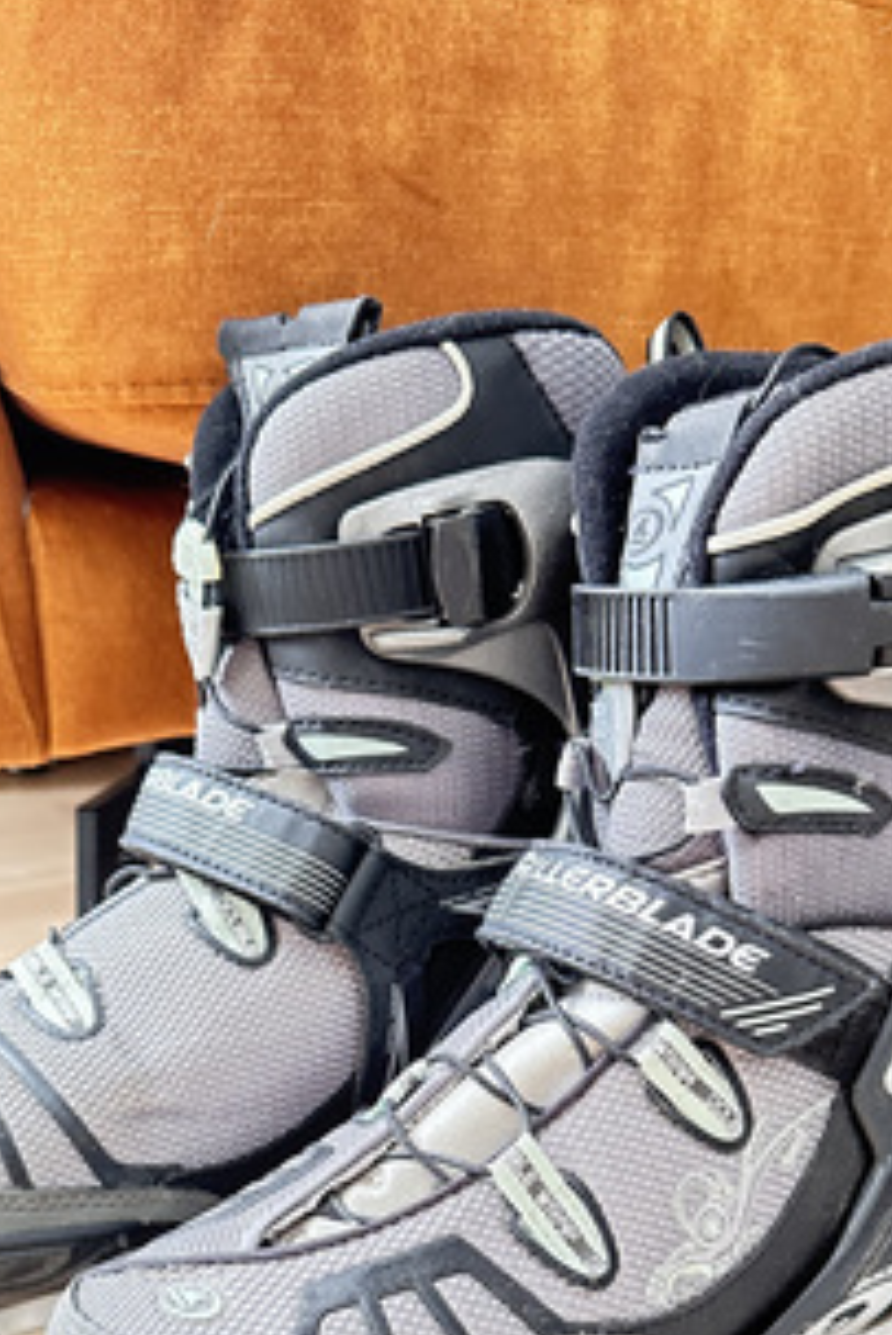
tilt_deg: -27.0
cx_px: 437
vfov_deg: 44.8
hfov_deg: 32.7
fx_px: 1522
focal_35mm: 41
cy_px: 1089
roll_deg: -0.8
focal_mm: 6.86
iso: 640
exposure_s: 1/60
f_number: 1.78
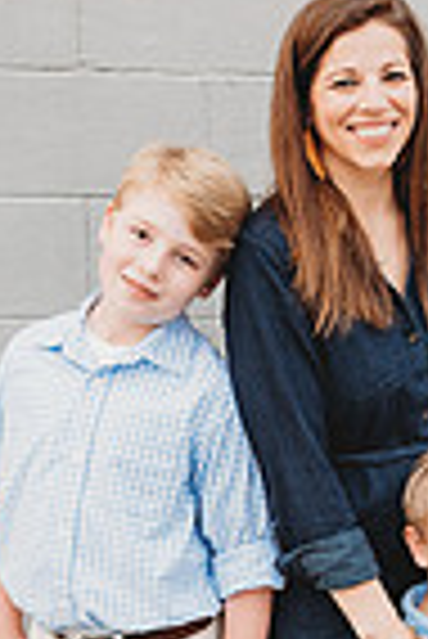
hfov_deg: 17.8
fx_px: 1352
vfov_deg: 26.5
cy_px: 405
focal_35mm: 76
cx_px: 365
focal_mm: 24
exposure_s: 1/250
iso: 320
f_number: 2.5
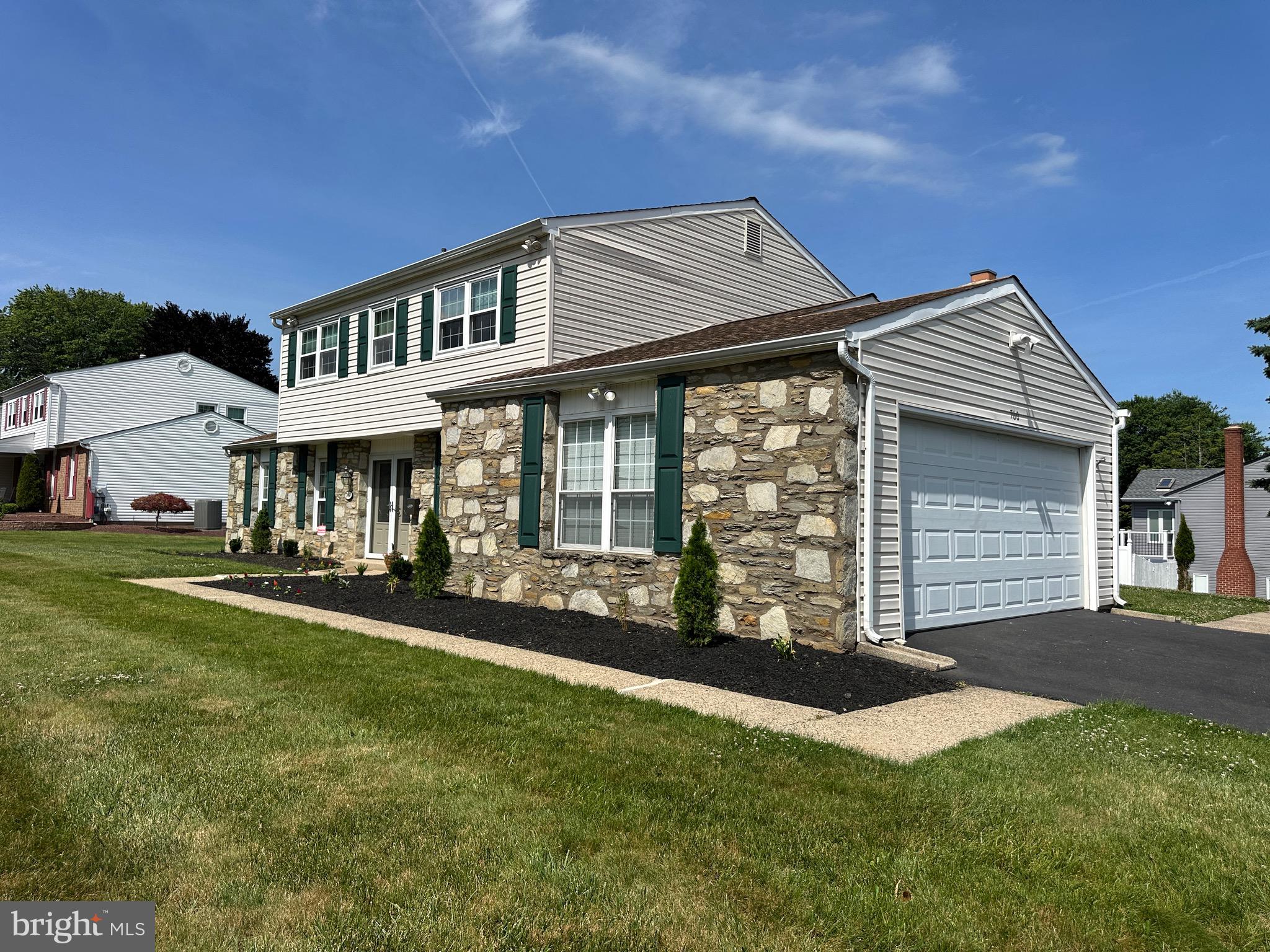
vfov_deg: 56.8
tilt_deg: +3.1
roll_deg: -1.4
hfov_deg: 71.6
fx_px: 881
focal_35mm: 24
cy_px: 476
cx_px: 635
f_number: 1.78
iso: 80
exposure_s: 1/6211
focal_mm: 6.86
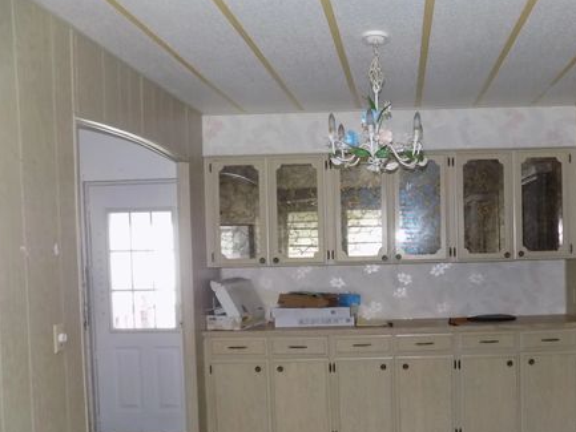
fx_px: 566
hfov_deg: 52.7
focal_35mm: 34
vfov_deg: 41.5
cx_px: 392
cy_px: 270
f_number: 3.1
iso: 200
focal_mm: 4
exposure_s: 1/30
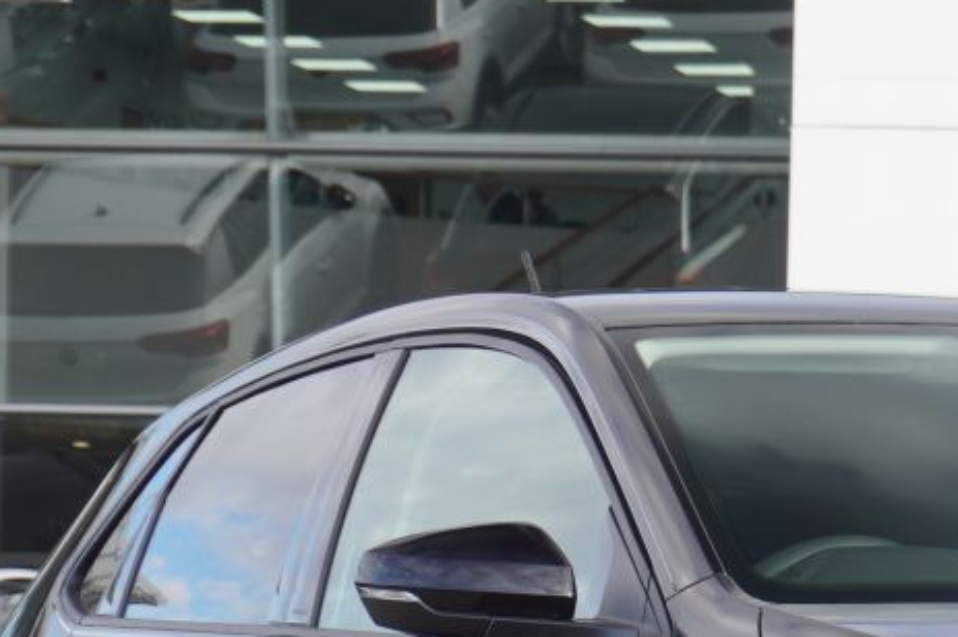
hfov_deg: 8.0
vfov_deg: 5.4
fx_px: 6747
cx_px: 1200
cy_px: 689
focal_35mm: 254
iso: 100
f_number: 5.6
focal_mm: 49
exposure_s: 1/80
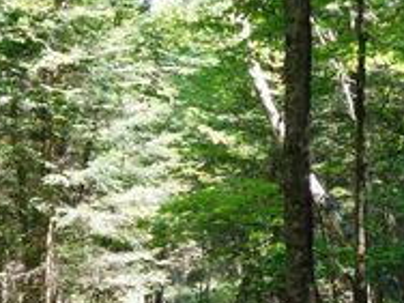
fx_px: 1120
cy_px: 237
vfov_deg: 15.3
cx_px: 262
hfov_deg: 20.4
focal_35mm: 96
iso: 125
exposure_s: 1/100
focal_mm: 6.3
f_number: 3.5
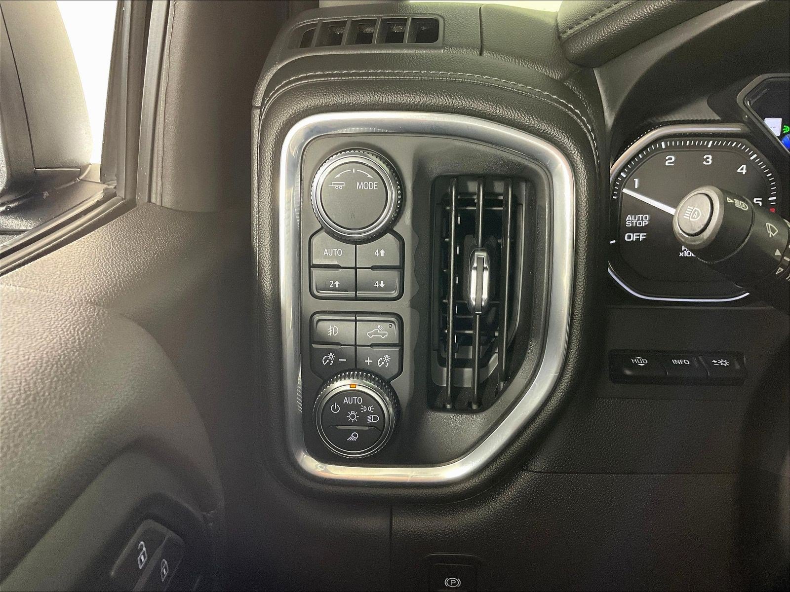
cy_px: 296
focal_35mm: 29
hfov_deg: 61.7
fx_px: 662
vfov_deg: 48.2
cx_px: 395
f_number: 1.8
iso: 200
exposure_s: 1/60
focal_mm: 3
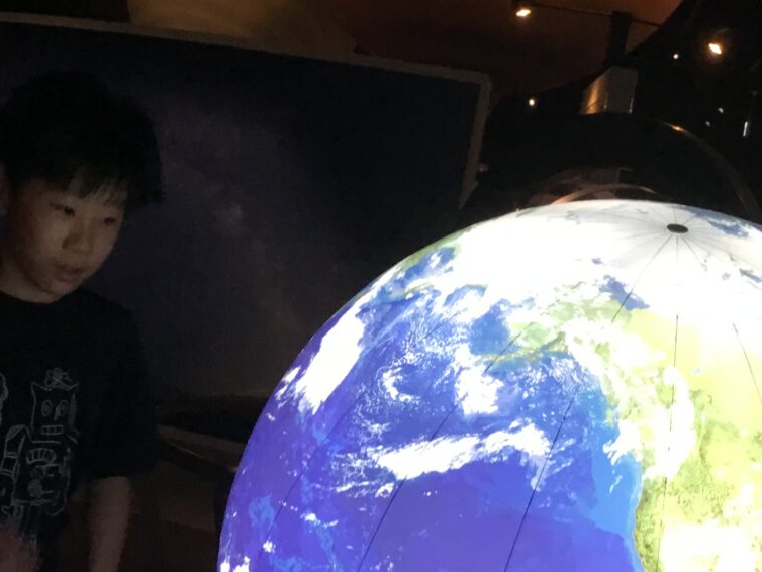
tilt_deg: -5.8
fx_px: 1629
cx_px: 374
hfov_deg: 26.3
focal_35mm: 74
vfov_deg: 19.9
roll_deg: -10.1
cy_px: 339
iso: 64
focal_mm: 3.3
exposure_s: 1/30
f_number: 2.4
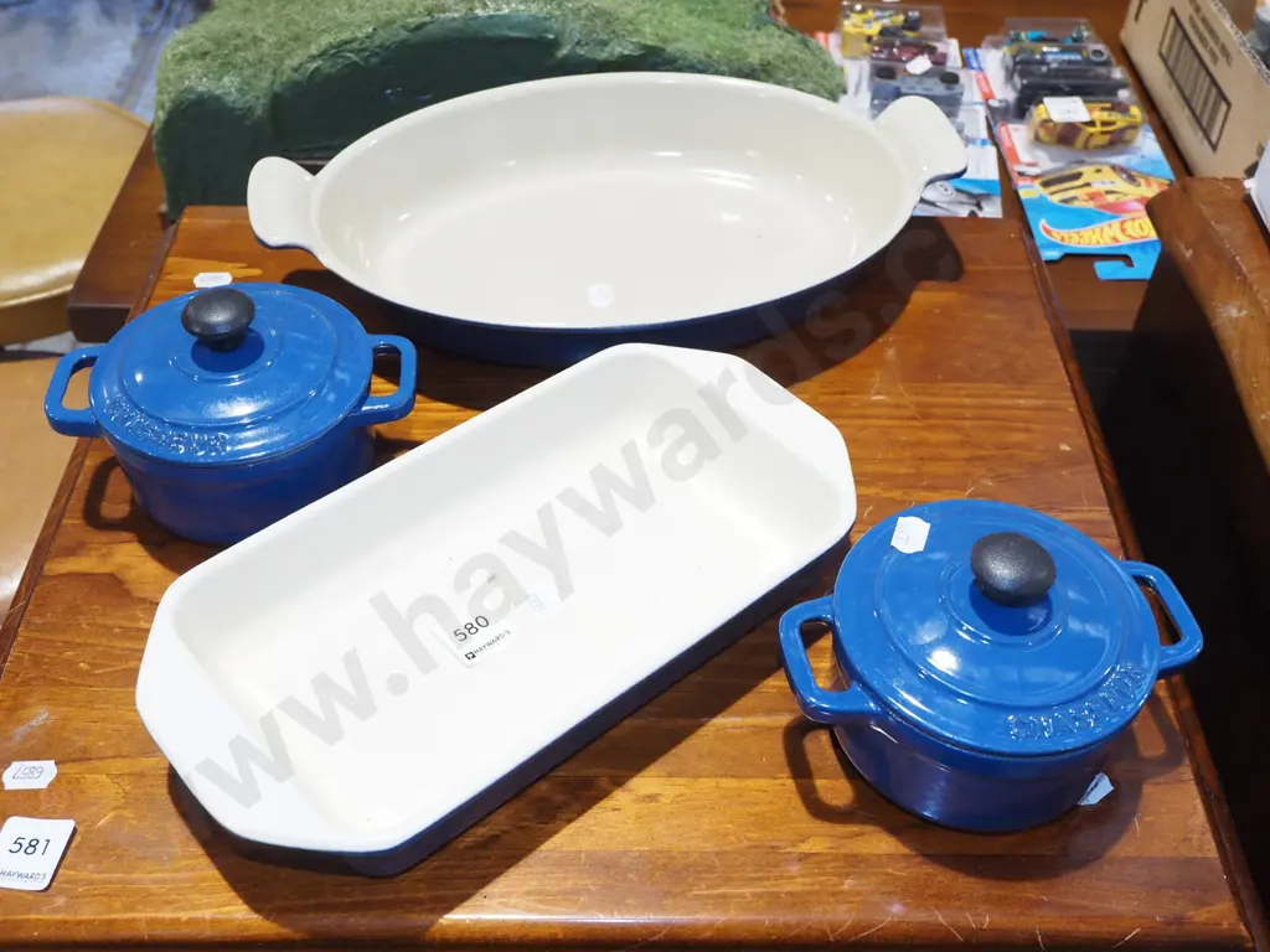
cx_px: 635
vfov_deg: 39.7
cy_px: 476
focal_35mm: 36
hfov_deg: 51.4
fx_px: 1321
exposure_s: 1/60
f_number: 5.6
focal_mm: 18
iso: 1600
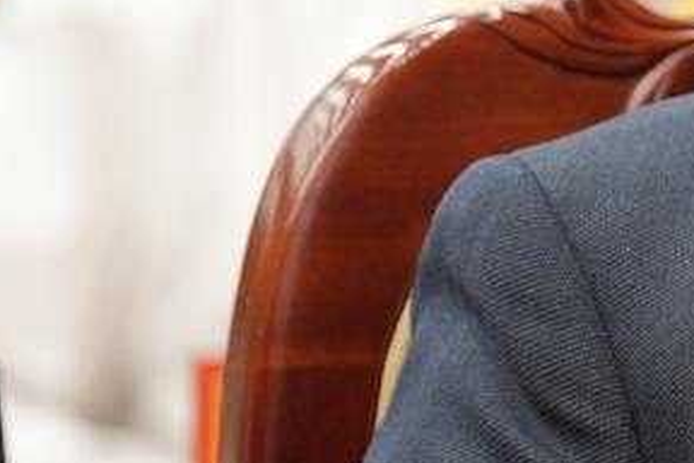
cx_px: 1039
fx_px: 13031
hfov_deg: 3.0
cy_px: 55
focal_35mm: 676
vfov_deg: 2.0
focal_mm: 162
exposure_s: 1/125
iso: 2000
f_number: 2.8
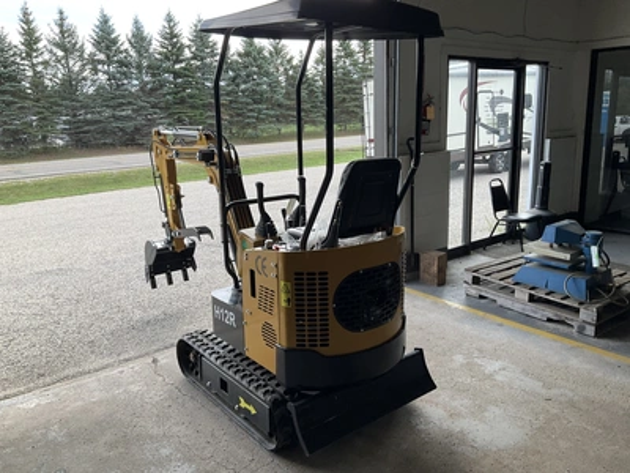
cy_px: 236
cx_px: 315
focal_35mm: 29
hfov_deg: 61.7
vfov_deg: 48.2
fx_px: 528
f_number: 1.8
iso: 20
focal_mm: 3
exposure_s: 1/182
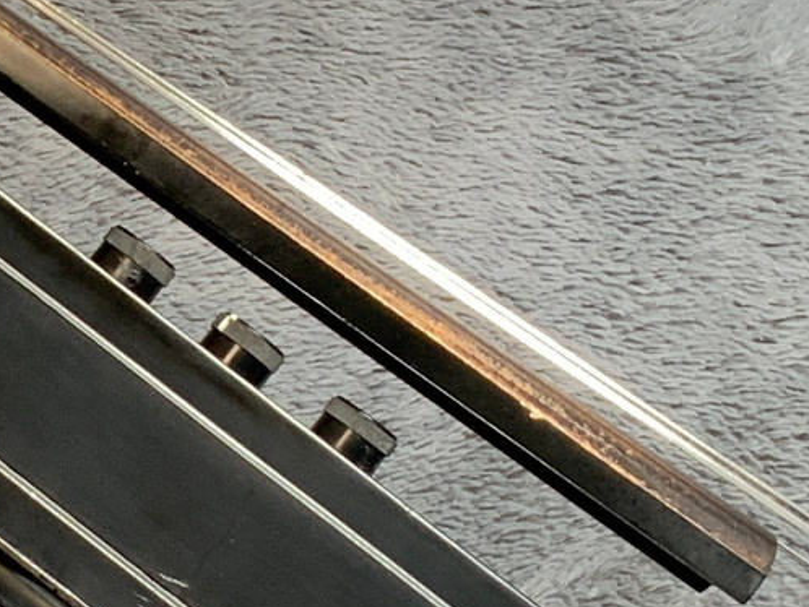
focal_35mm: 149
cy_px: 331
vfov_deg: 10.0
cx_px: -149
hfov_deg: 12.9
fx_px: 3484
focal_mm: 3
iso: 64
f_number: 1.8
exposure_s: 1/62
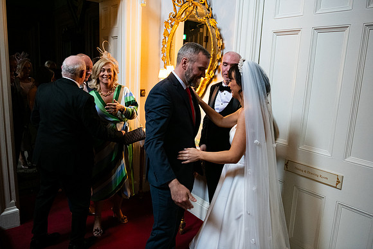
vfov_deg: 46.4
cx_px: 186
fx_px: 290
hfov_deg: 65.5
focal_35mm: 28
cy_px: 124
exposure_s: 1/160
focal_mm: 28
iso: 1600
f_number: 3.5
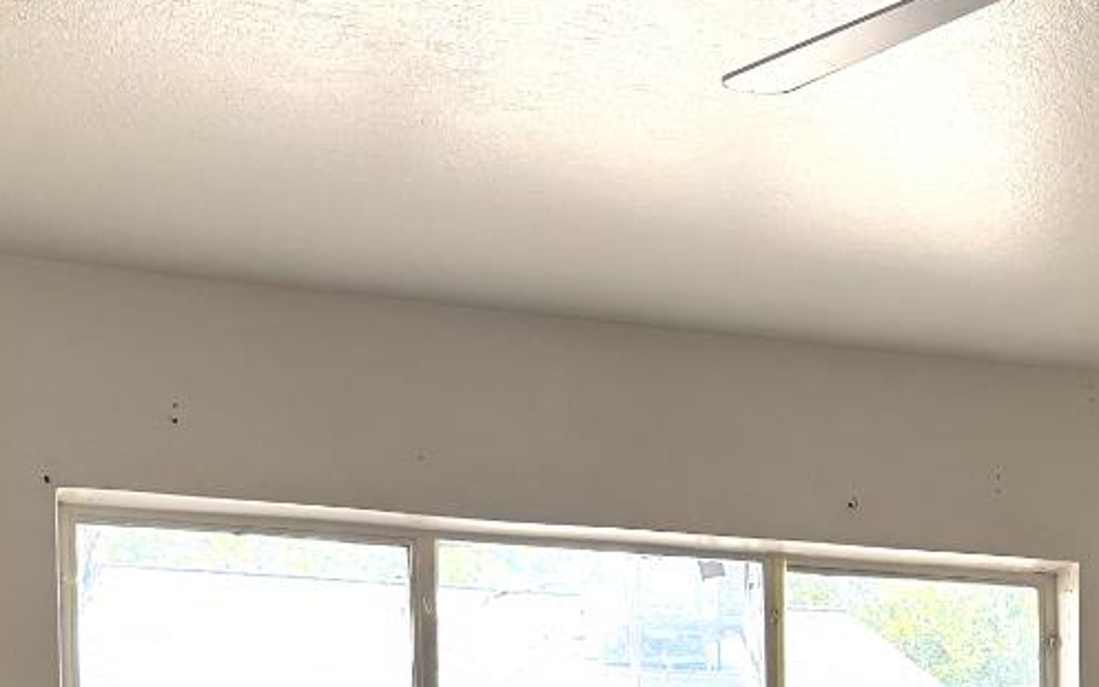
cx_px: 1002
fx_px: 2306
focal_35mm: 77
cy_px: 1003
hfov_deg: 25.9
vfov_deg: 15.7
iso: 125
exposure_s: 1/234
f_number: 1.78
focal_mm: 6.76
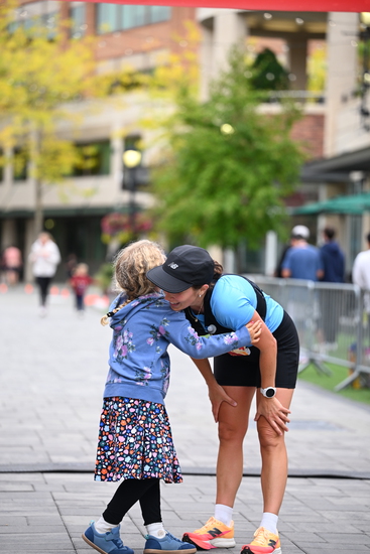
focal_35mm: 115
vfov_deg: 17.8
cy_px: 277
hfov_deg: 11.9
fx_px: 1772
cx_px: 185
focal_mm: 115
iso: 640
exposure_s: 1/1600
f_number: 2.8
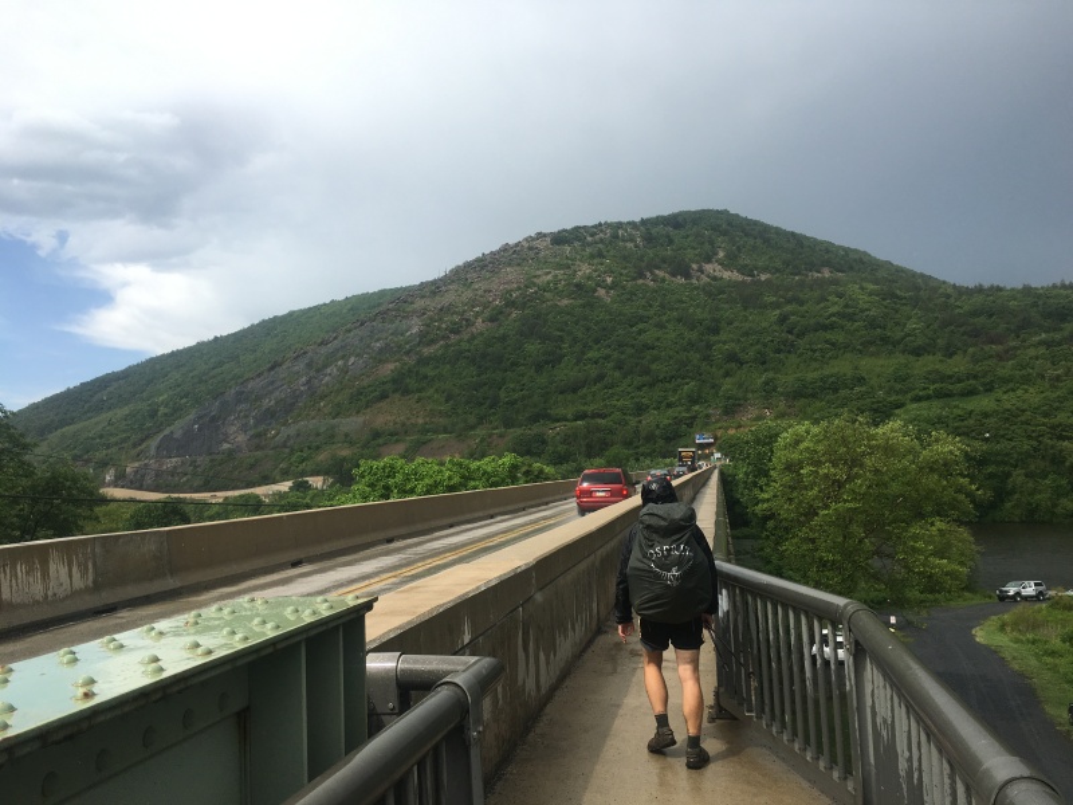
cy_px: 402
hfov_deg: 61.7
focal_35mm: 29
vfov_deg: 48.2
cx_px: 536
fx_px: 899
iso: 25
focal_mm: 4.15
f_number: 2.2
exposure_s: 1/1538
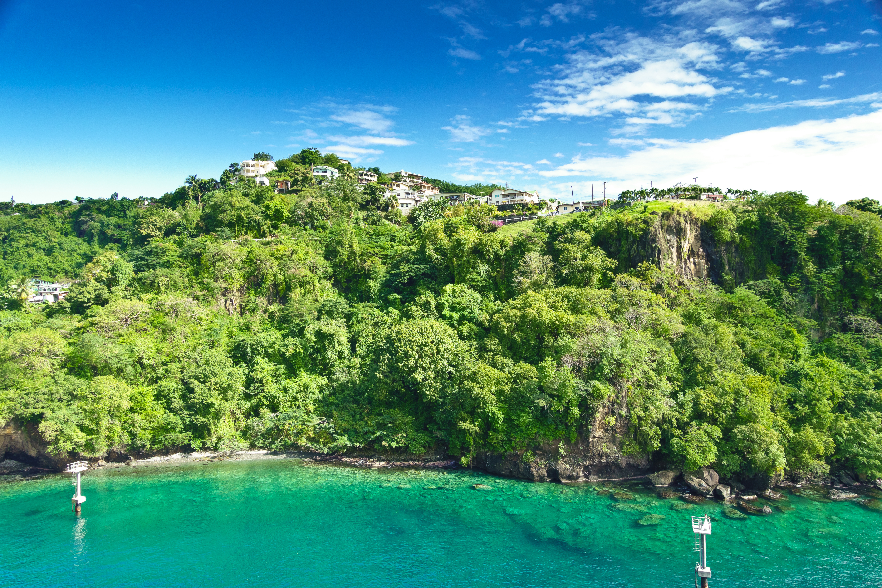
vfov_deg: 53.1
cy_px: 294
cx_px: 441
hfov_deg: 73.7
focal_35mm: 24
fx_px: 588
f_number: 4.5
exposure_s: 1/200
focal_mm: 8.8
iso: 200
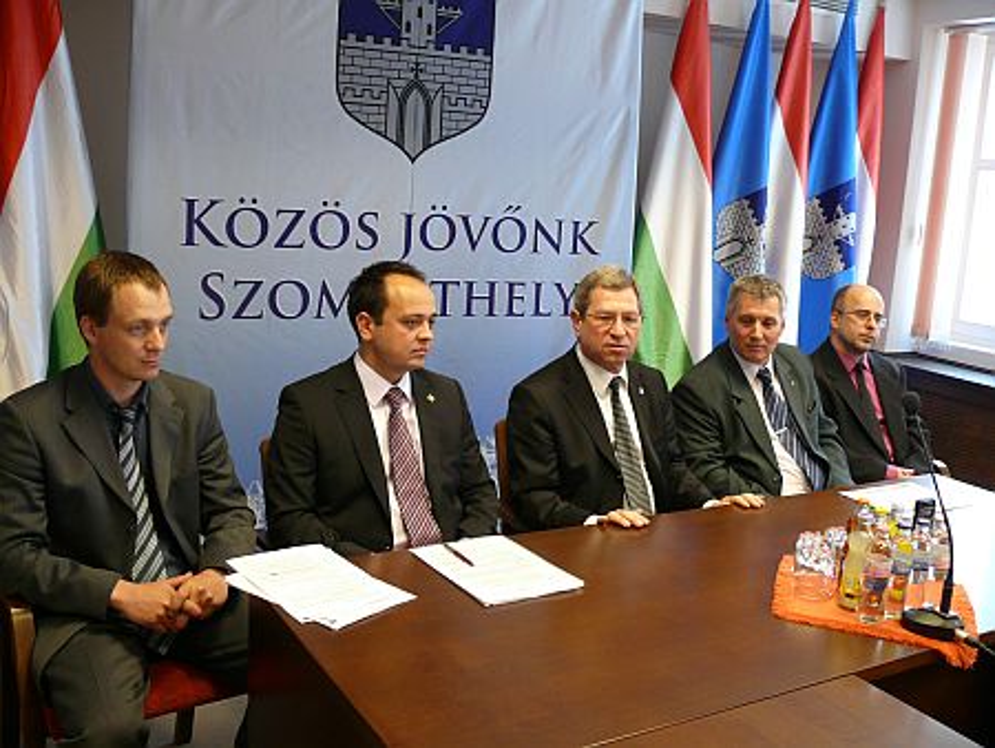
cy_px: 374
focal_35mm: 35
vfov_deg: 40.7
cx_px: 498
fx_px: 1007
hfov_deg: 52.6
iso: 200
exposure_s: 1/30
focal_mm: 7.4
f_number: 2.8
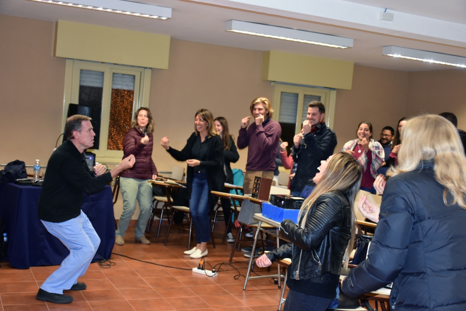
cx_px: 233
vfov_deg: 28.1
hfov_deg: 41.1
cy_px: 156
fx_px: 621
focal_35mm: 48
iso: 1400
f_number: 4
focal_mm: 32
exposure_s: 1/60
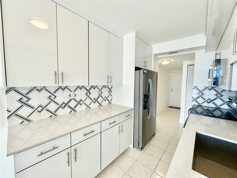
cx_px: 118
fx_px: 96
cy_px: 89
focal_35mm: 14
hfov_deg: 102.1
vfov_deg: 85.7
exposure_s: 1/168
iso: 40
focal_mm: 2.22
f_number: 2.2
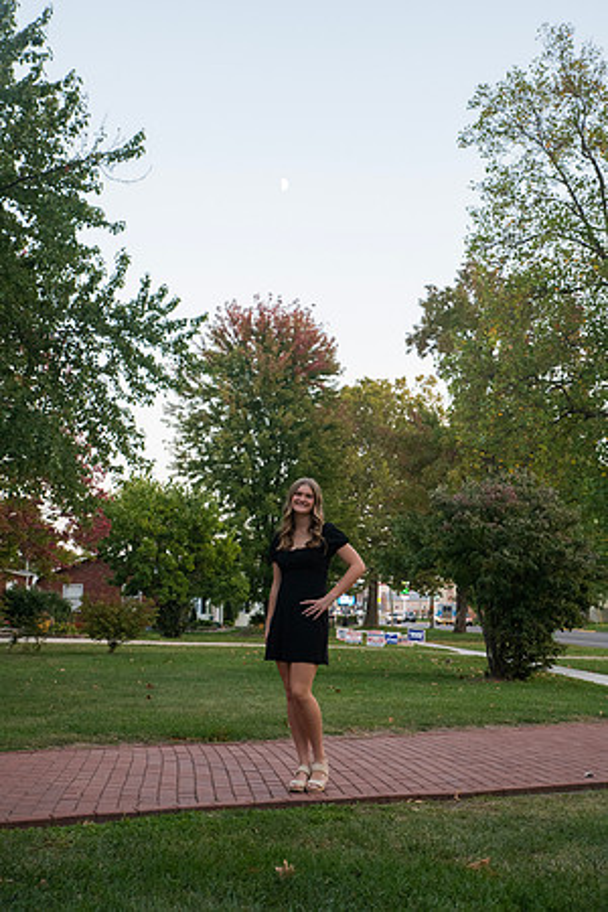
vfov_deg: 41.1
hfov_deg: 28.1
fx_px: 1216
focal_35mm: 48
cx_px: 304
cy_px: 456
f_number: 5.6
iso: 2000
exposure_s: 1/160
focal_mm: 48
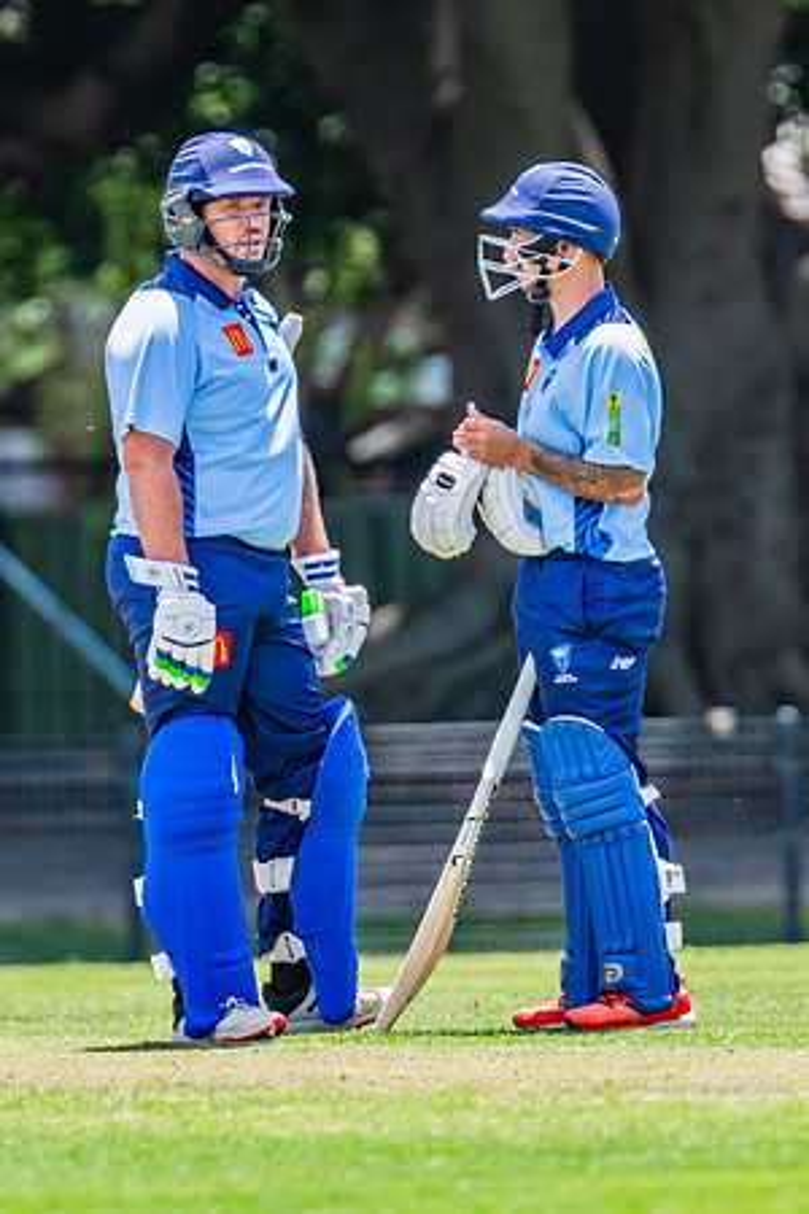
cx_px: 309
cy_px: 548
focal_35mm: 1147
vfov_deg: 1.8
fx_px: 38674
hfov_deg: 1.2
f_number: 7.1
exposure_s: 1/1000
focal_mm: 600
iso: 800
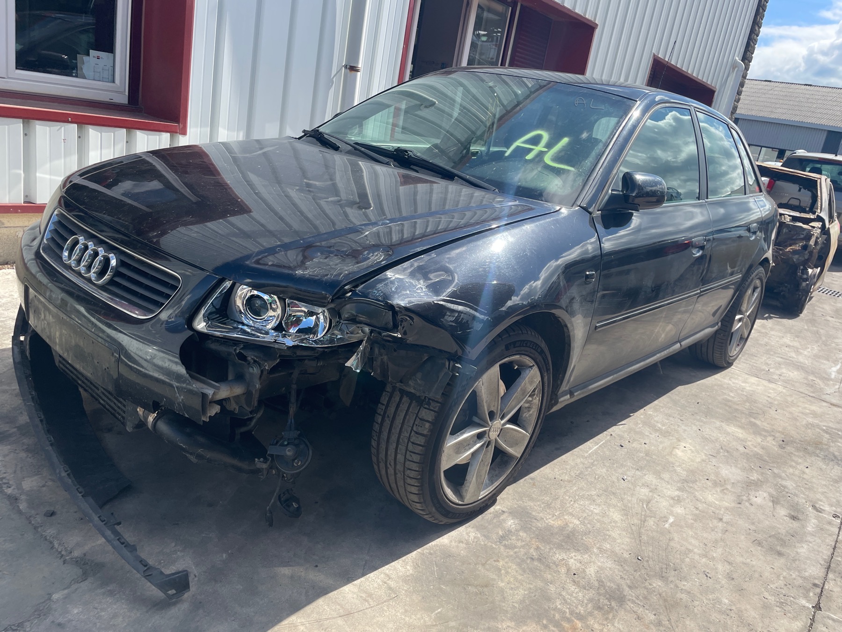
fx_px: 632
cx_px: 421
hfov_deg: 67.3
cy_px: 316
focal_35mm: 26
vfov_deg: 53.1
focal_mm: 4.2
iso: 32
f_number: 1.6
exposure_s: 1/1689
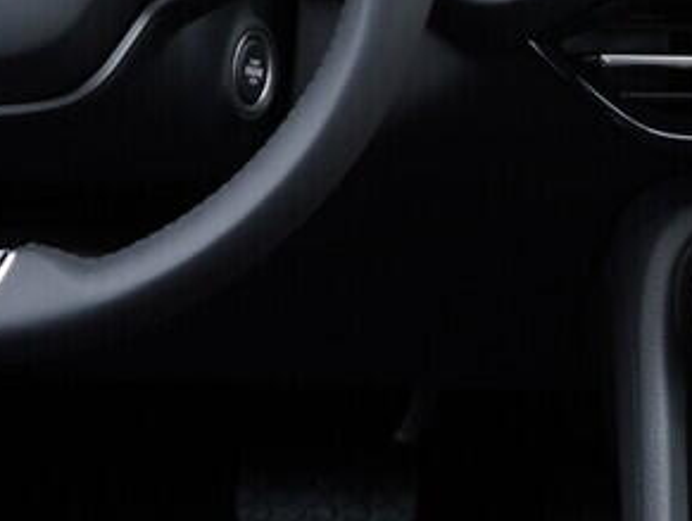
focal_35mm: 171
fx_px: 3423
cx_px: 744
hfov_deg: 11.4
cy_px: 181
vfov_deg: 8.7
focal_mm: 24
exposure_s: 1/40
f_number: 2.8
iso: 250
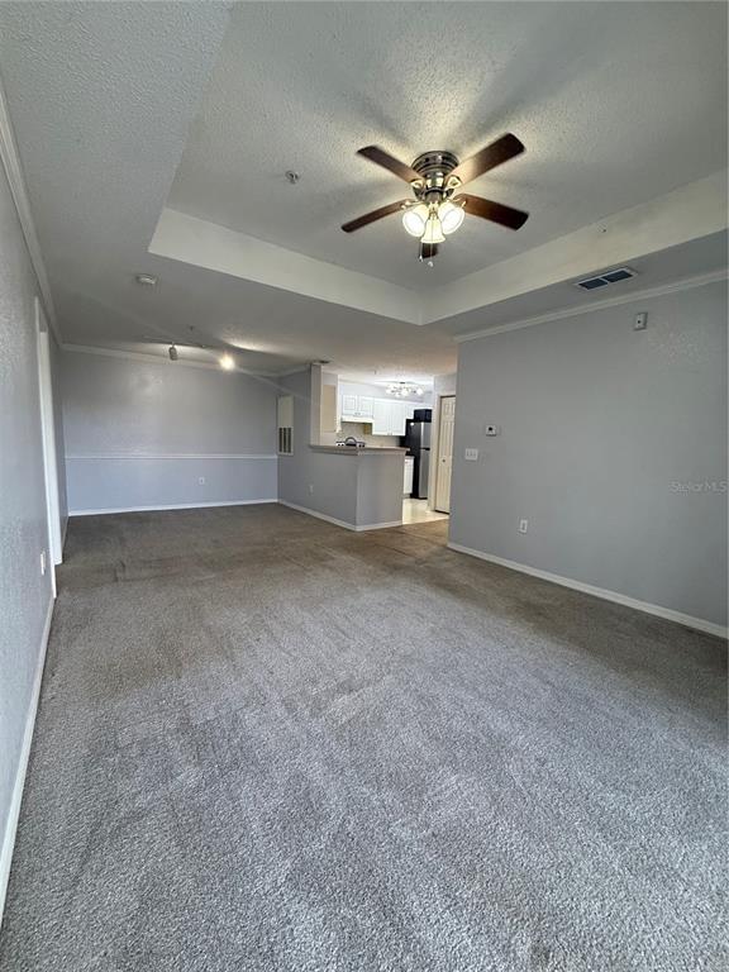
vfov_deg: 102.1
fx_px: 393
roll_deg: -2.0
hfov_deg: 85.7
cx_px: 364
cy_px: 486
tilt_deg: -5.8
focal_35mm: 14
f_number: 2.2
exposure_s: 1/120
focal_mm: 2.22
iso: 500
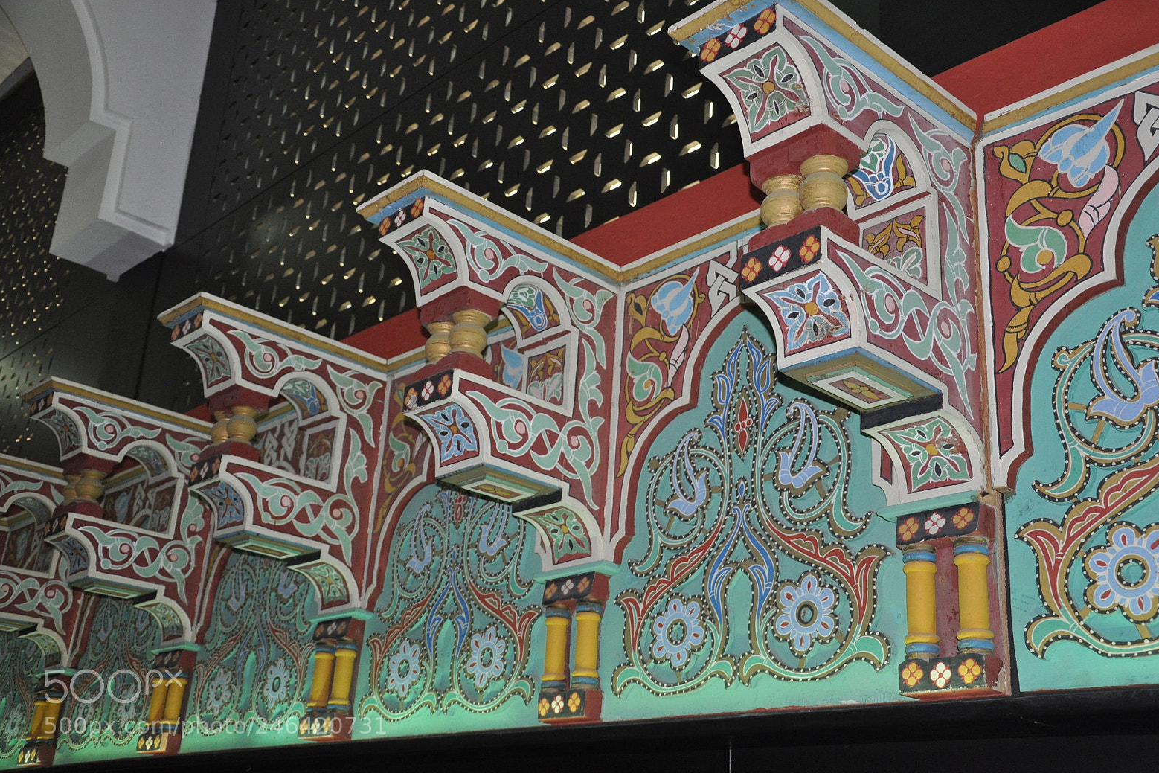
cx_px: 593
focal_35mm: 40
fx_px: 1288
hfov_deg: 48.5
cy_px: 389
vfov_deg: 33.4
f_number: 4
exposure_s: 1/60
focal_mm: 26
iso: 800
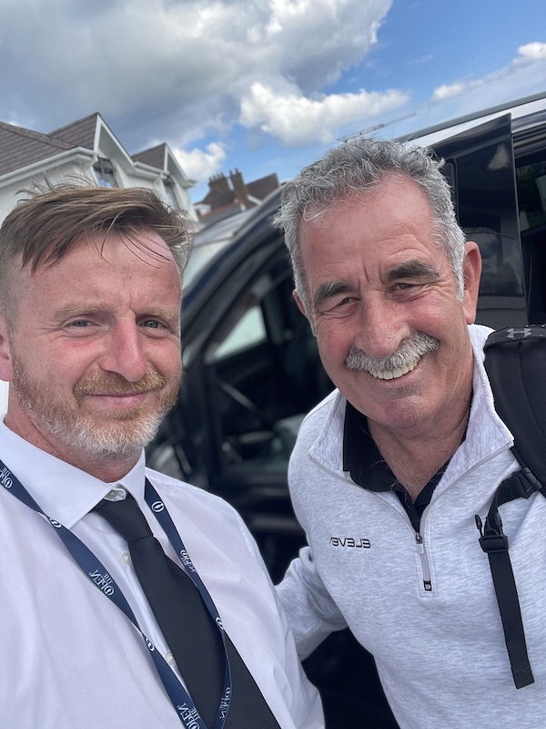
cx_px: 273
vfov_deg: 60.0
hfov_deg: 46.8
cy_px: 364
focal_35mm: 30
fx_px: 631
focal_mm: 2.71
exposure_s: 1/466
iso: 32
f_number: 2.2
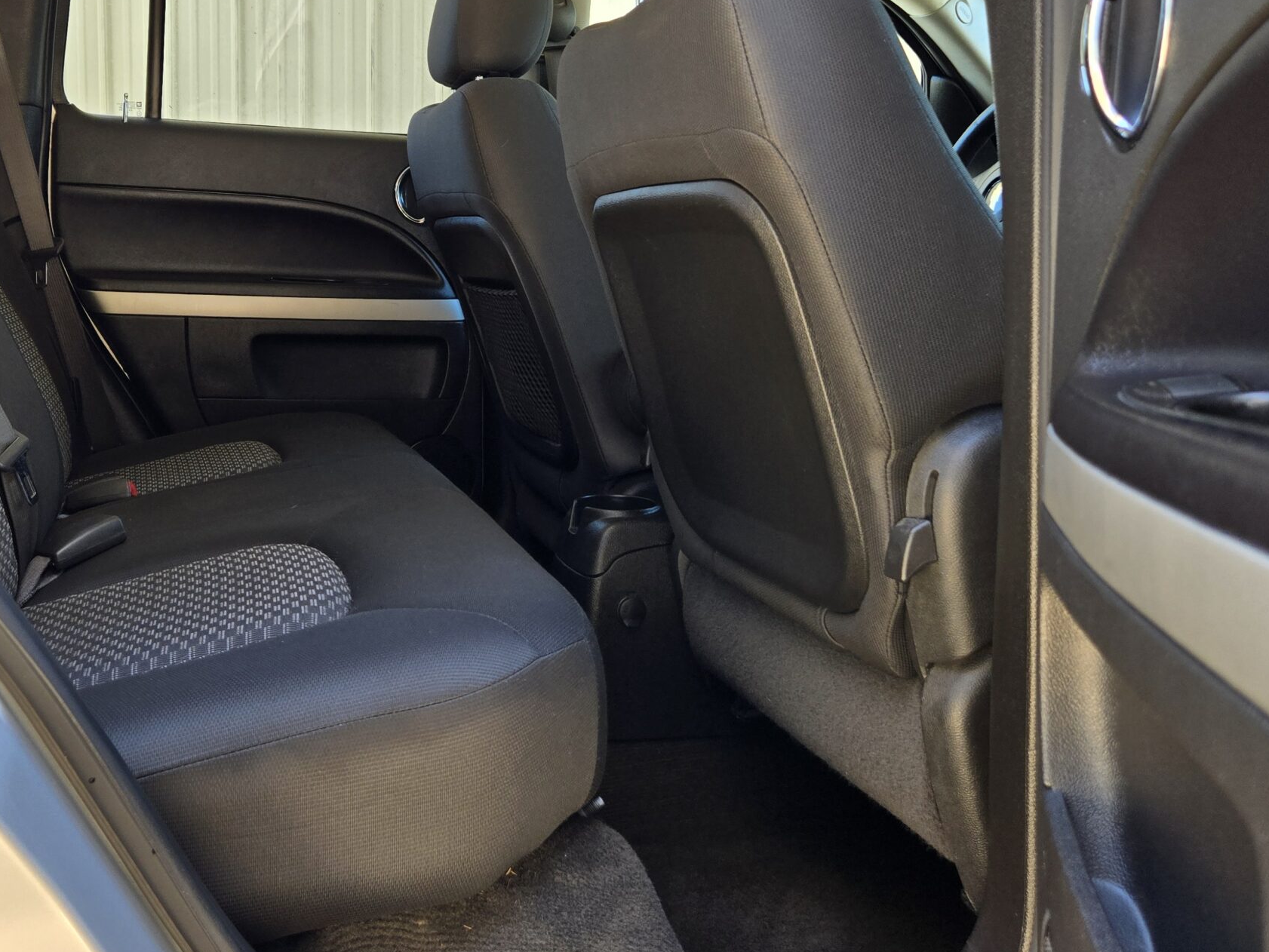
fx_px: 1283
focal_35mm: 35
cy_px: 292
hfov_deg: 51.6
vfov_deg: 40.0
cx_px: 420
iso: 80
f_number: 1.8
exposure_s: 1/180
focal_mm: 5.4
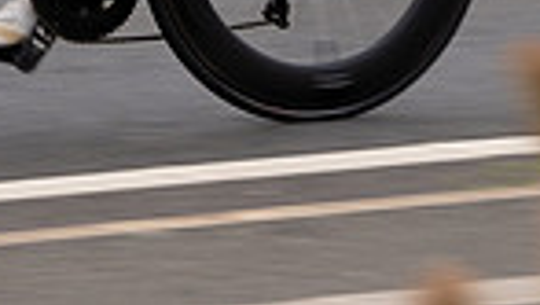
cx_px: -73
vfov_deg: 4.1
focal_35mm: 289
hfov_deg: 7.4
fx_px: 4142
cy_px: -402
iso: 100
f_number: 6.3
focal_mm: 70
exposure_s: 1/160
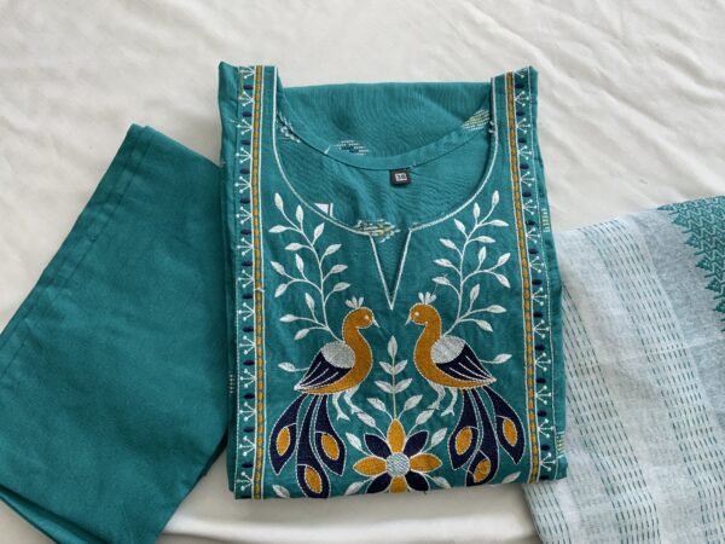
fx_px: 607
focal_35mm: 29
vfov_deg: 48.2
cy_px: 272
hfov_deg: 61.7
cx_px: 362
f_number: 1.8
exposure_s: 1/122
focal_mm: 3
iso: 20
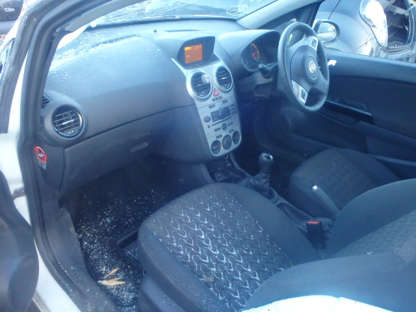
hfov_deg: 63.4
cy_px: 156
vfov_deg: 49.7
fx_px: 336
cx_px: 208
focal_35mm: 28
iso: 800
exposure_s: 1/80
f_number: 3.9
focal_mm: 5
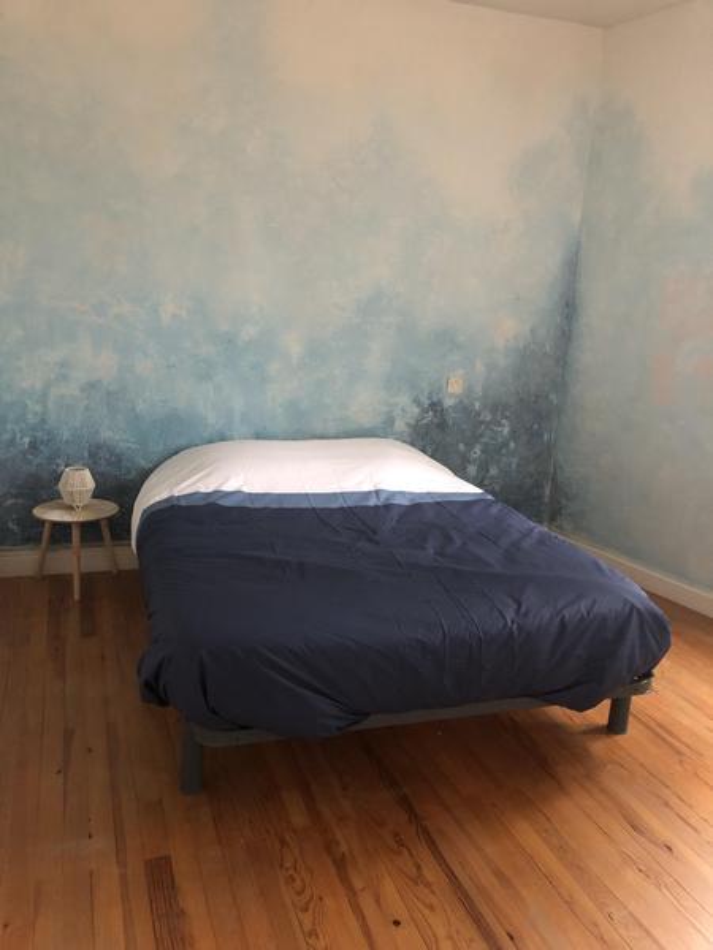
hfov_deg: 49.7
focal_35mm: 28
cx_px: 356
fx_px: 769
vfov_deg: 63.4
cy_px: 475
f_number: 1.8
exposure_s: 1/4
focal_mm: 3.99
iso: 100
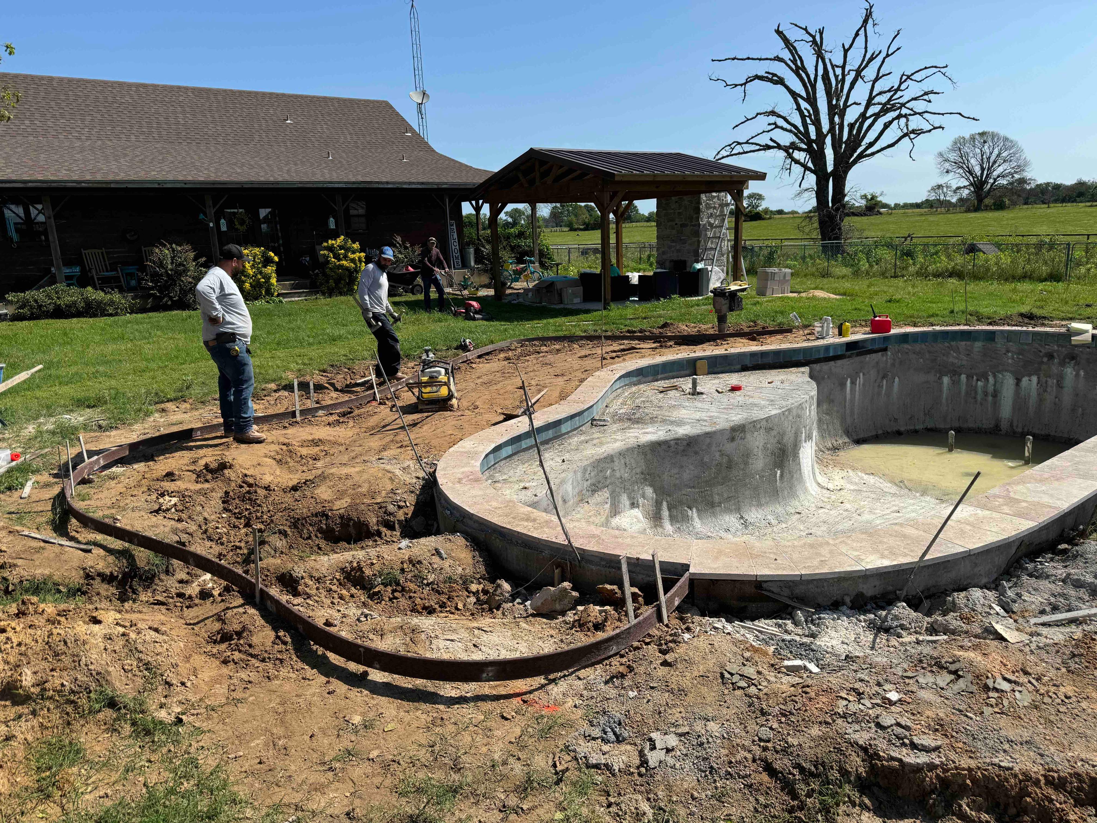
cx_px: 548
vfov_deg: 56.8
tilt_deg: -11.6
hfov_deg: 71.6
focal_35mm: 24
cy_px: 412
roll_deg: +3.9
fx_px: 761
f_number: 1.78
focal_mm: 6.76
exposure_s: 1/5348
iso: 80
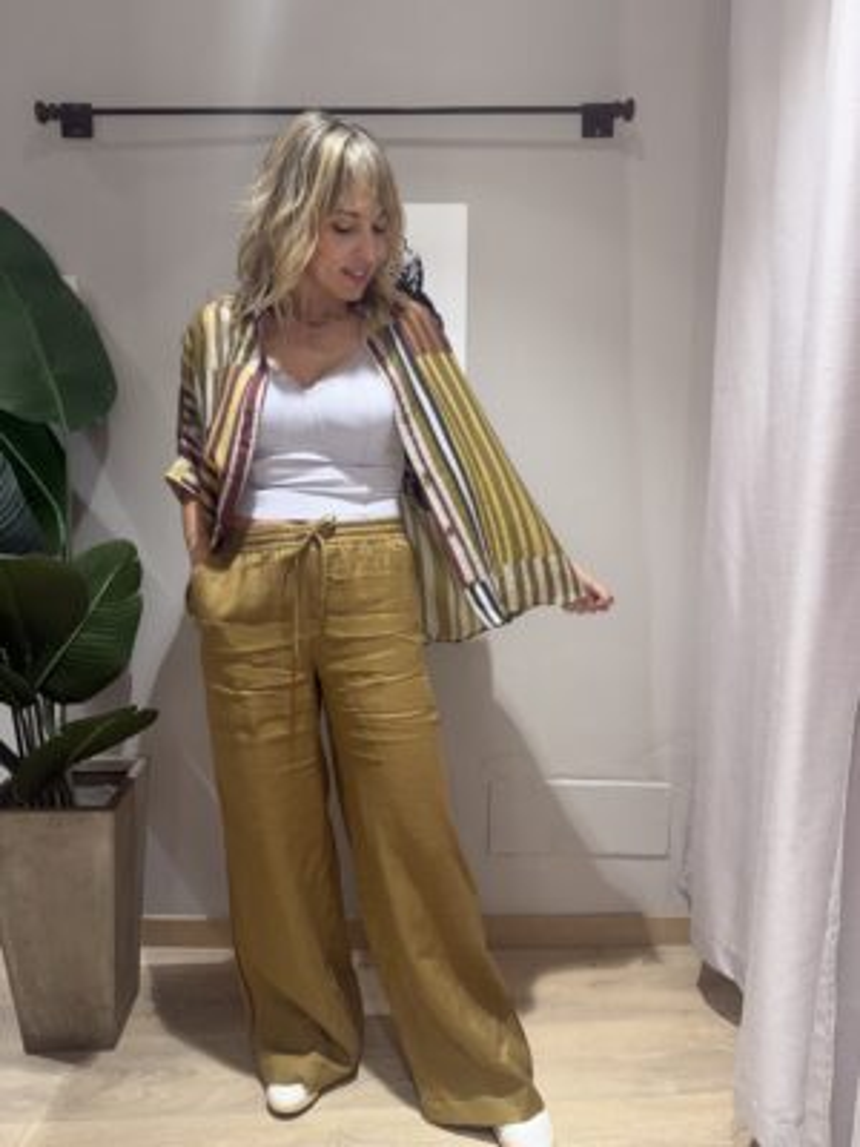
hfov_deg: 56.8
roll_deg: -0.5
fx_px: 795
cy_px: 574
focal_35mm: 24
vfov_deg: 71.6
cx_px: 430
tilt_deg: -10.0
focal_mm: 6.76
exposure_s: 1/100
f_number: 1.78
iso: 100
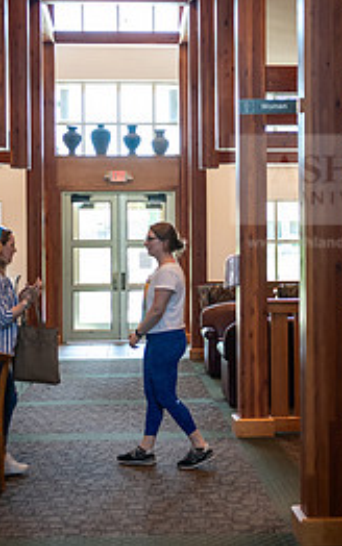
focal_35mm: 70
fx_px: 1043
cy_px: 265
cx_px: 198
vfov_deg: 29.4
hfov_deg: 18.6
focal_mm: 40
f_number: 2.8
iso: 1000
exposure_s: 1/160
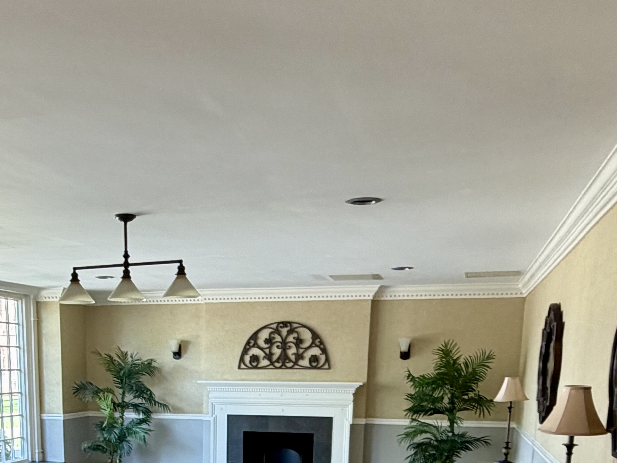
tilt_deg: -13.1
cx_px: 198
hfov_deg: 41.4
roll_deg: -0.6
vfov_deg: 28.5
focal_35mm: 45
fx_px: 802
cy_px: 539
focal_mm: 2.22
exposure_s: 1/60
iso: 200
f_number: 2.2
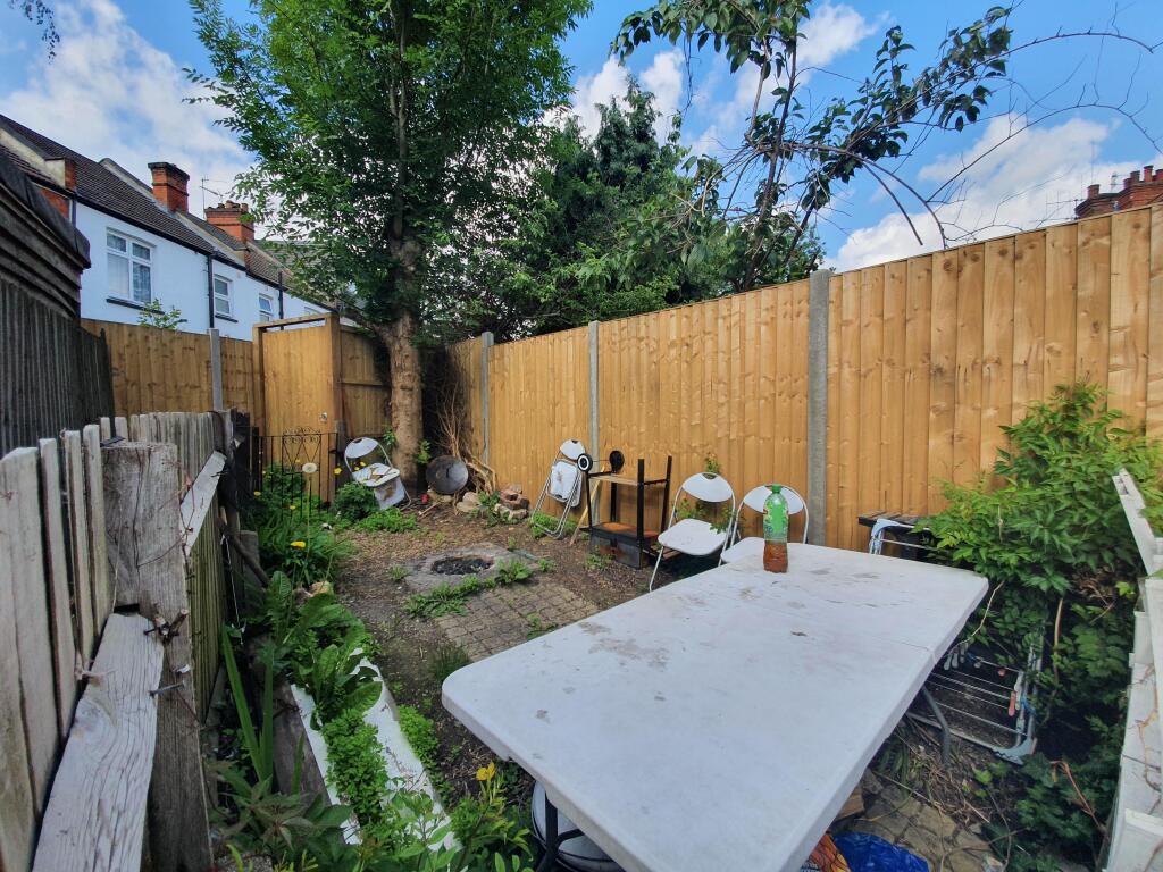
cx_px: 582
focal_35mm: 13
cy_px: 436
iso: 50
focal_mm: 1.8
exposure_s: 1/528
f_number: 2.2
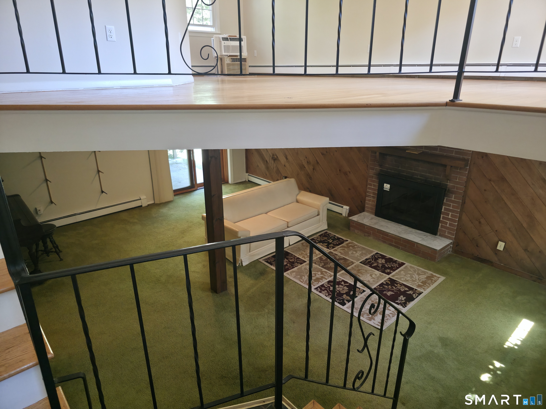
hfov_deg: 73.9
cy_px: 204
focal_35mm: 23
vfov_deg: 58.9
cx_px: 273
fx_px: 363
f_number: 1.7
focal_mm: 6.3
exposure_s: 1/60
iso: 250
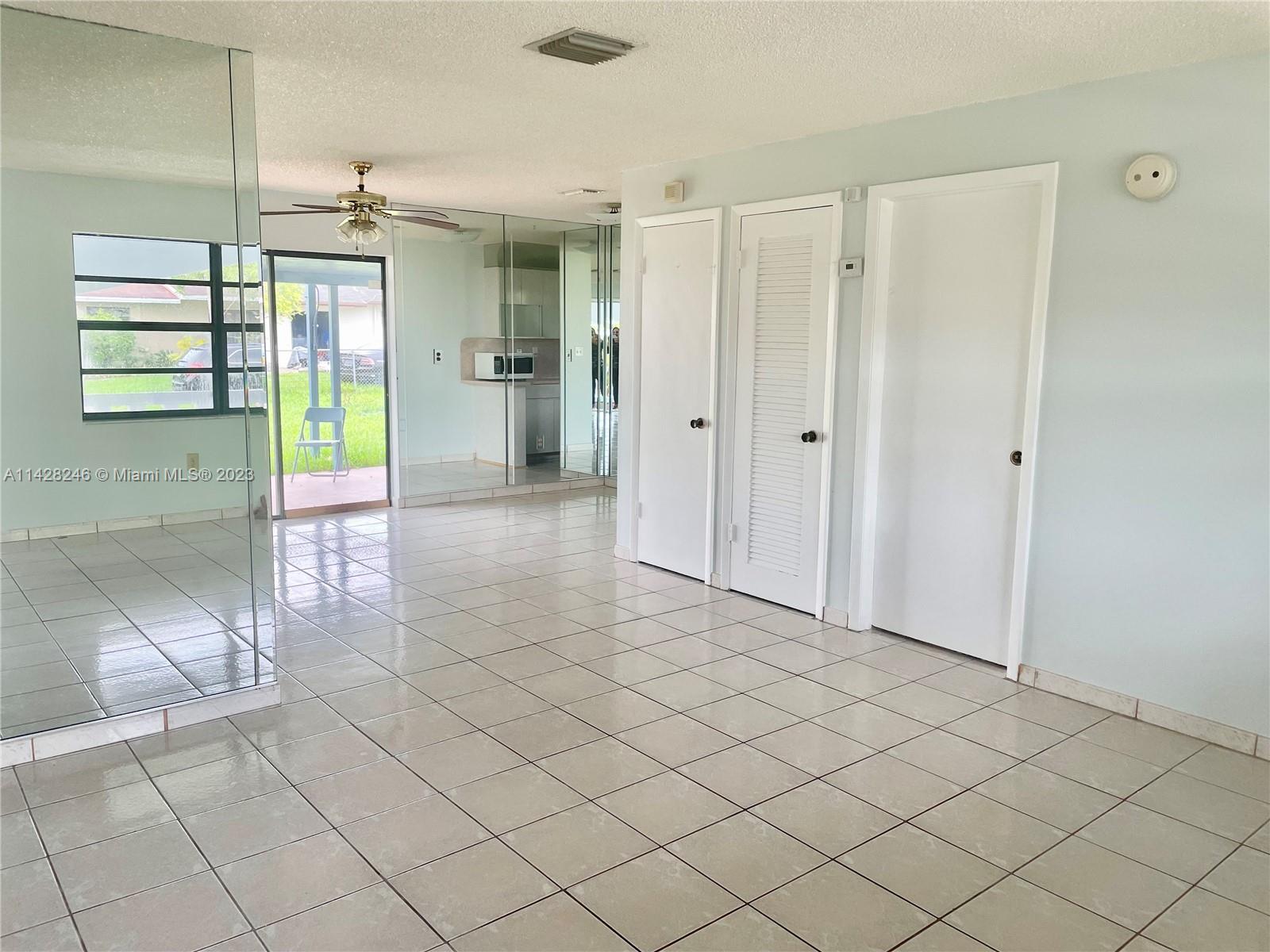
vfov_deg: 53.1
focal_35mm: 26
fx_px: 954
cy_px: 476
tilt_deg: -7.9
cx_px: 635
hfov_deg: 67.3
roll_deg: -1.1
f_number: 1.6
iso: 64
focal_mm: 4.2
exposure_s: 1/121
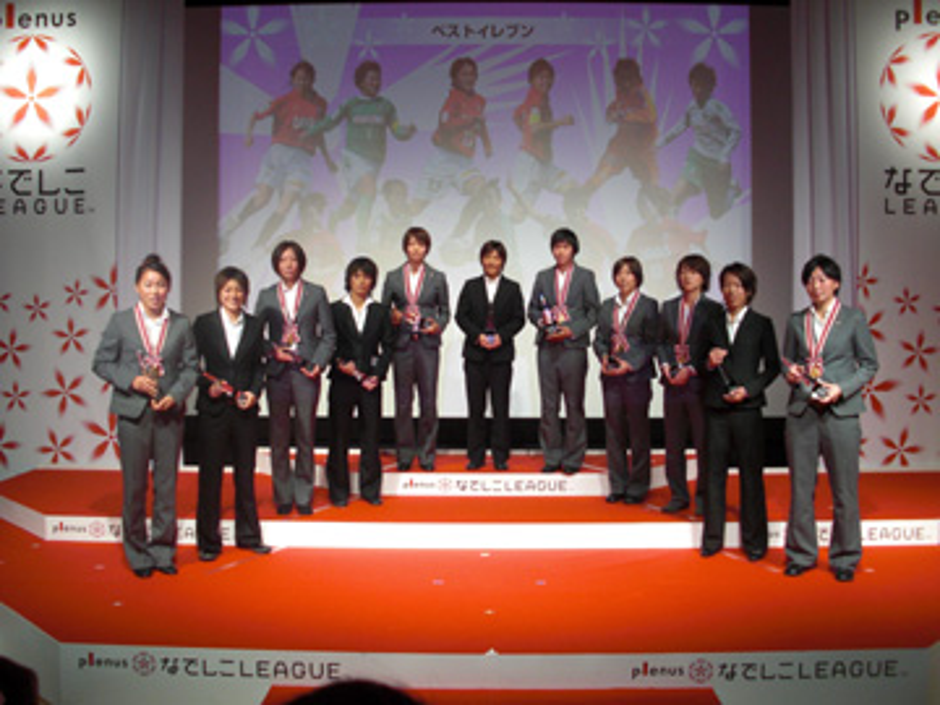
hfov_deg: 51.4
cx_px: 470
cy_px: 352
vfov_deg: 39.7
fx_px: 978
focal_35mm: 36
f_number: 2.8
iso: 200
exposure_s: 1/100
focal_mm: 6.3
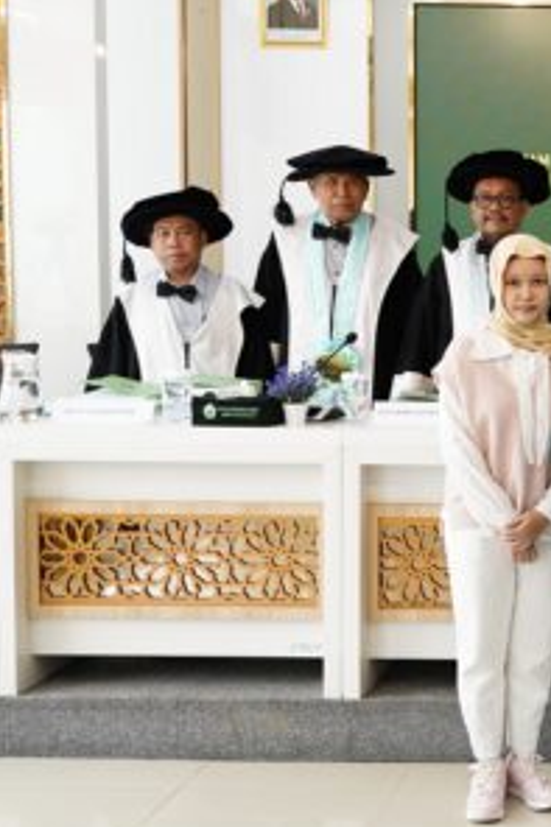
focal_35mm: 69
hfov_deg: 18.0
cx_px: 769
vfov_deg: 29.2
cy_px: 352
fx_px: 1586
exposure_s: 1/60
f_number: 4.5
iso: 500
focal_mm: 34
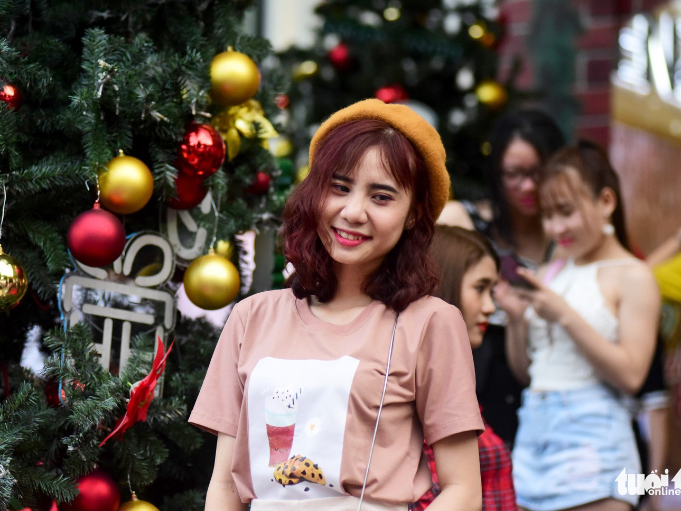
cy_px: 256
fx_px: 2400
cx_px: 343
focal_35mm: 122
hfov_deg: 16.1
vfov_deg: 12.1
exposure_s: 1/1600
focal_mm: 112
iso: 4000
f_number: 3.2
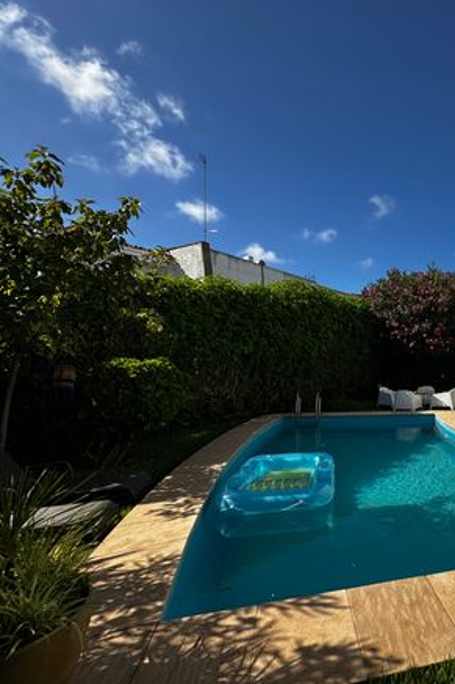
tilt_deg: +3.3
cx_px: 397
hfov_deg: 55.0
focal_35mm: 20
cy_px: 343
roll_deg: +1.3
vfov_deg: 84.0
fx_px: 379
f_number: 2.2
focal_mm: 2.22
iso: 50
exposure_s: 1/2020
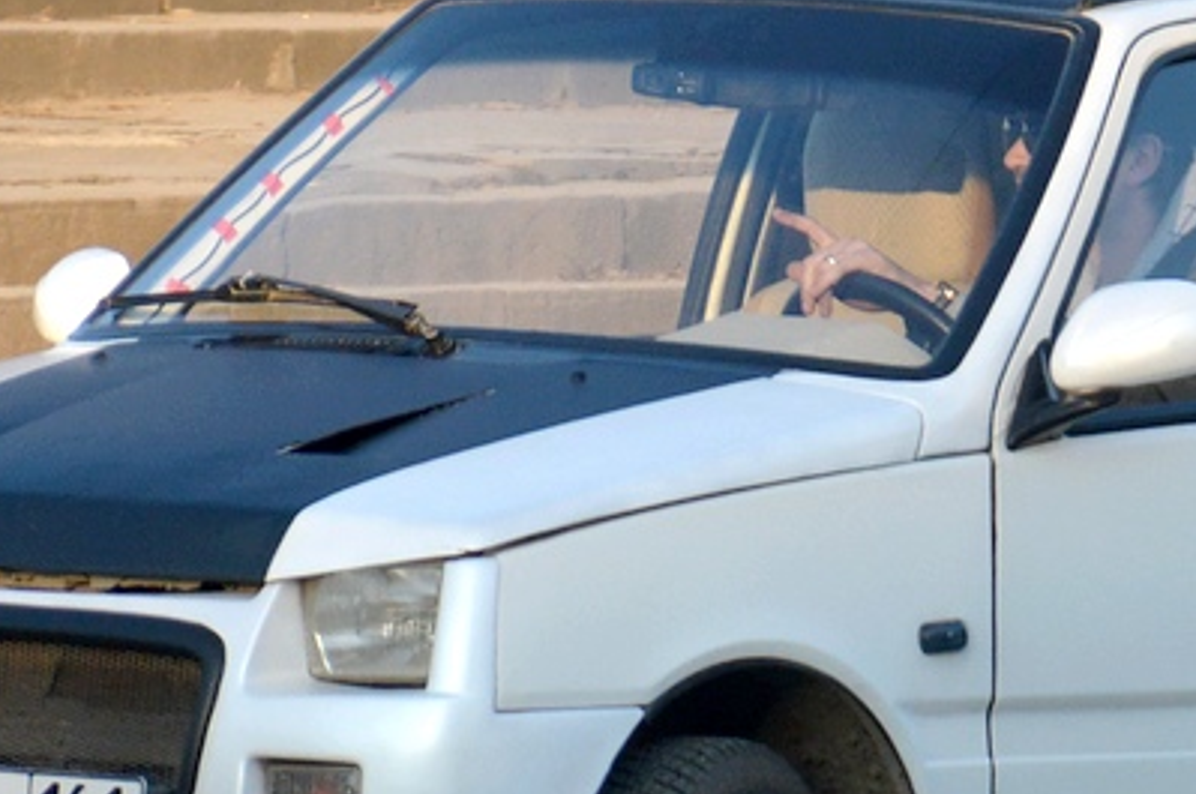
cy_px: 145
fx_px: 37428
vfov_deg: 1.2
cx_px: 842
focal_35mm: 1128
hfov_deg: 1.8
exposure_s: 1/1000
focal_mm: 250
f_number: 6.3
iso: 720
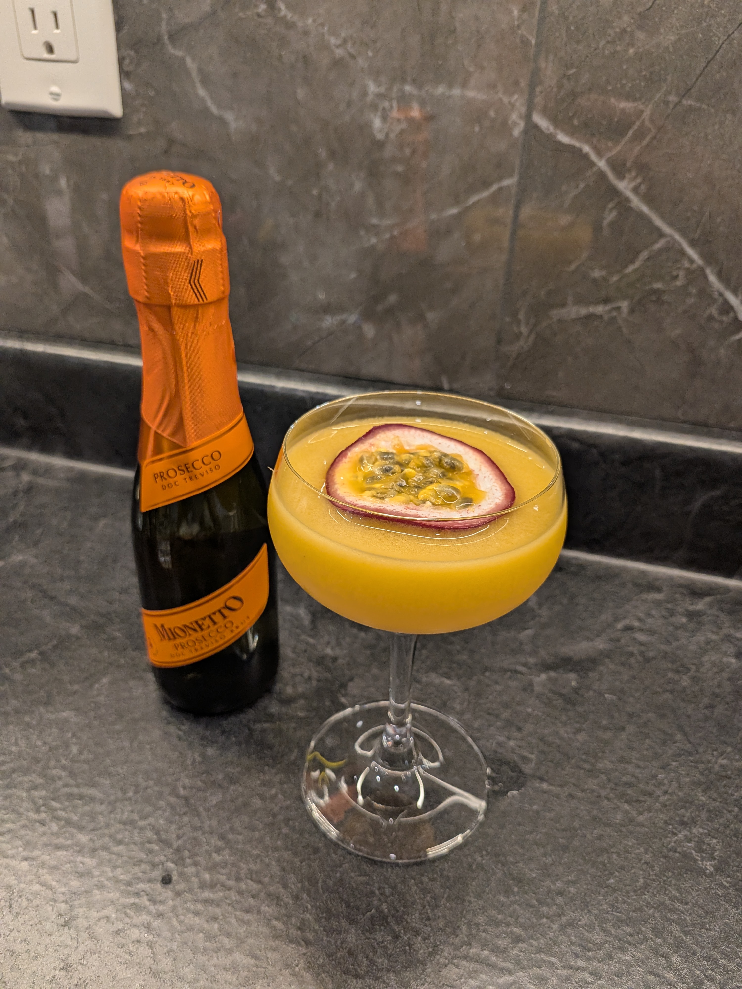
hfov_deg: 56.8
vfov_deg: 71.6
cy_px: 494
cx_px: 371
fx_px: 686
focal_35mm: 24
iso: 168
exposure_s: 1/120
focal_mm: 4.53
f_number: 1.7
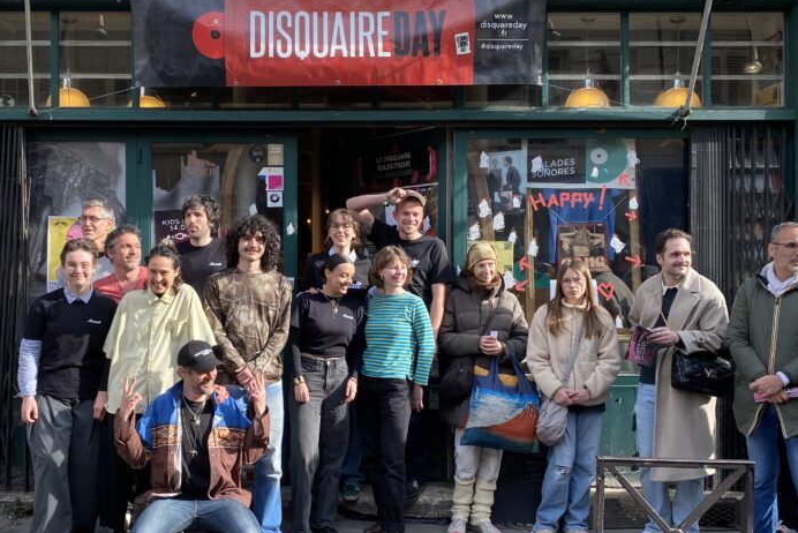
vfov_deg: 33.4
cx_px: 311
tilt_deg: +0.3
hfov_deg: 48.1
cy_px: 280
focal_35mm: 40
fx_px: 887
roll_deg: +0.2
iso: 32
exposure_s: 1/330
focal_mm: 4.25
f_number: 1.8
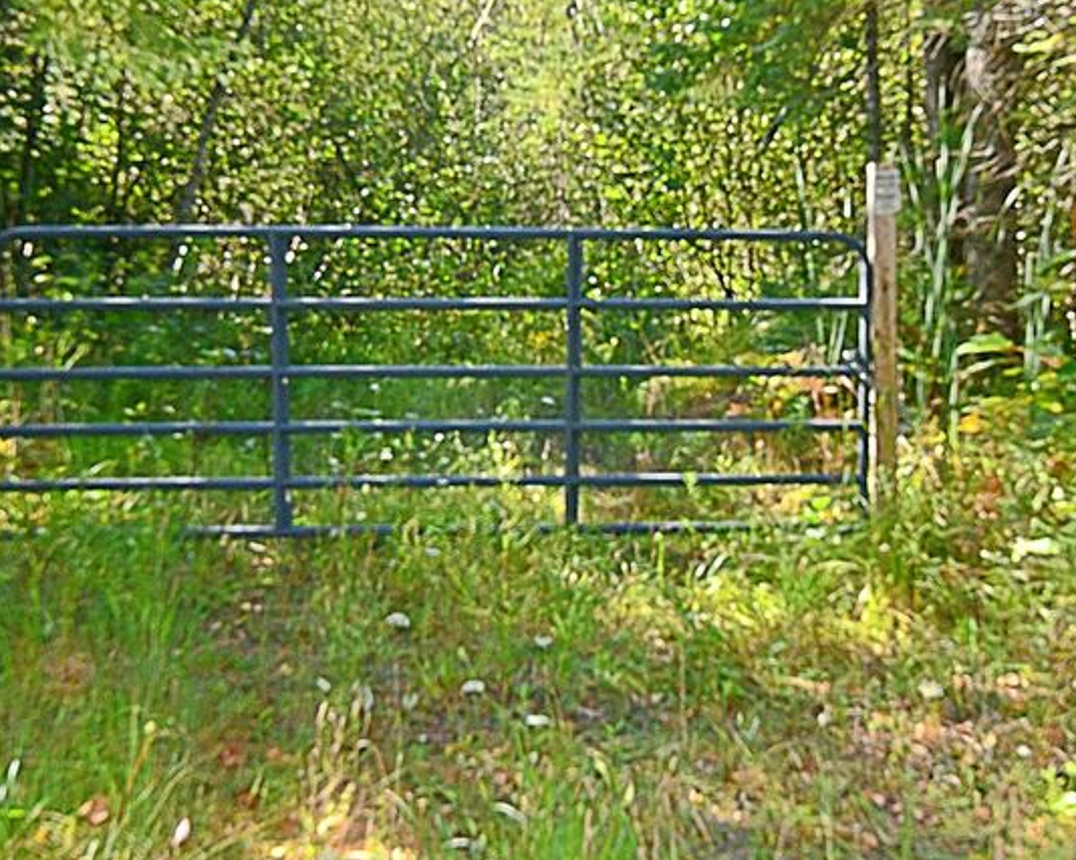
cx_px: 508
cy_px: 343
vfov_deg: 28.0
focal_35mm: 54
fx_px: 1719
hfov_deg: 34.7
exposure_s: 1/250
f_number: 9
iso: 800
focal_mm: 20
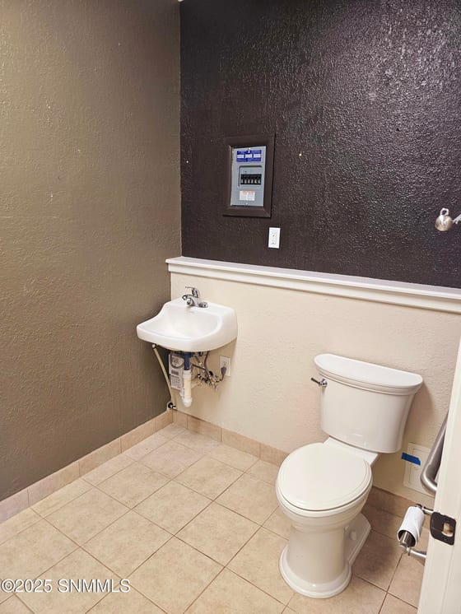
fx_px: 408
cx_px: 230
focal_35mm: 23
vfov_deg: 73.9
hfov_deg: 58.9
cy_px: 307
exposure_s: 1/120
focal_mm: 6.3
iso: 250
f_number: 1.7
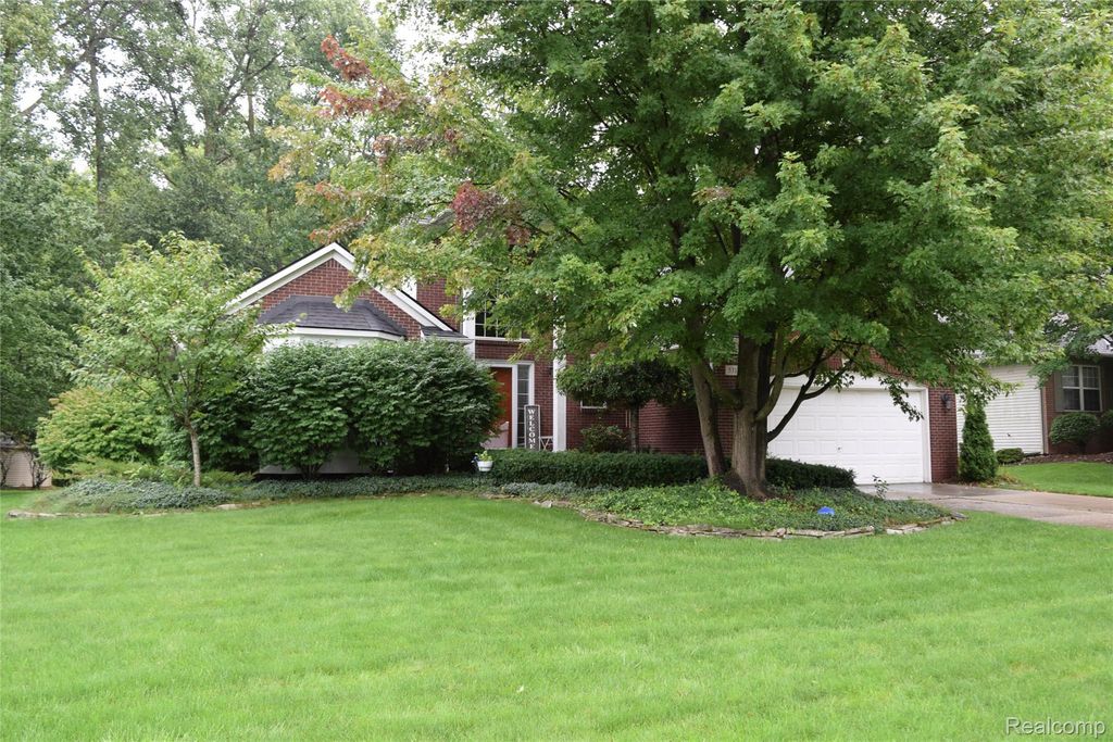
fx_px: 928
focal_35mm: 30
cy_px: 371
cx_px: 556
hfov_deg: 61.9
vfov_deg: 43.6
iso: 400
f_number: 6.3
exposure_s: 1/160
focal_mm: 20
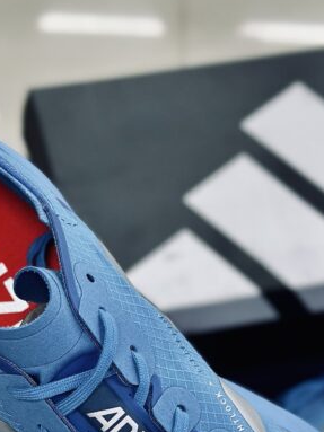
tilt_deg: -59.3
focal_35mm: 117
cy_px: 421
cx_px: 114
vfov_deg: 16.5
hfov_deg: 12.6
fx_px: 1461
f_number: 1.78
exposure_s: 1/100
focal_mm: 6.86
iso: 80
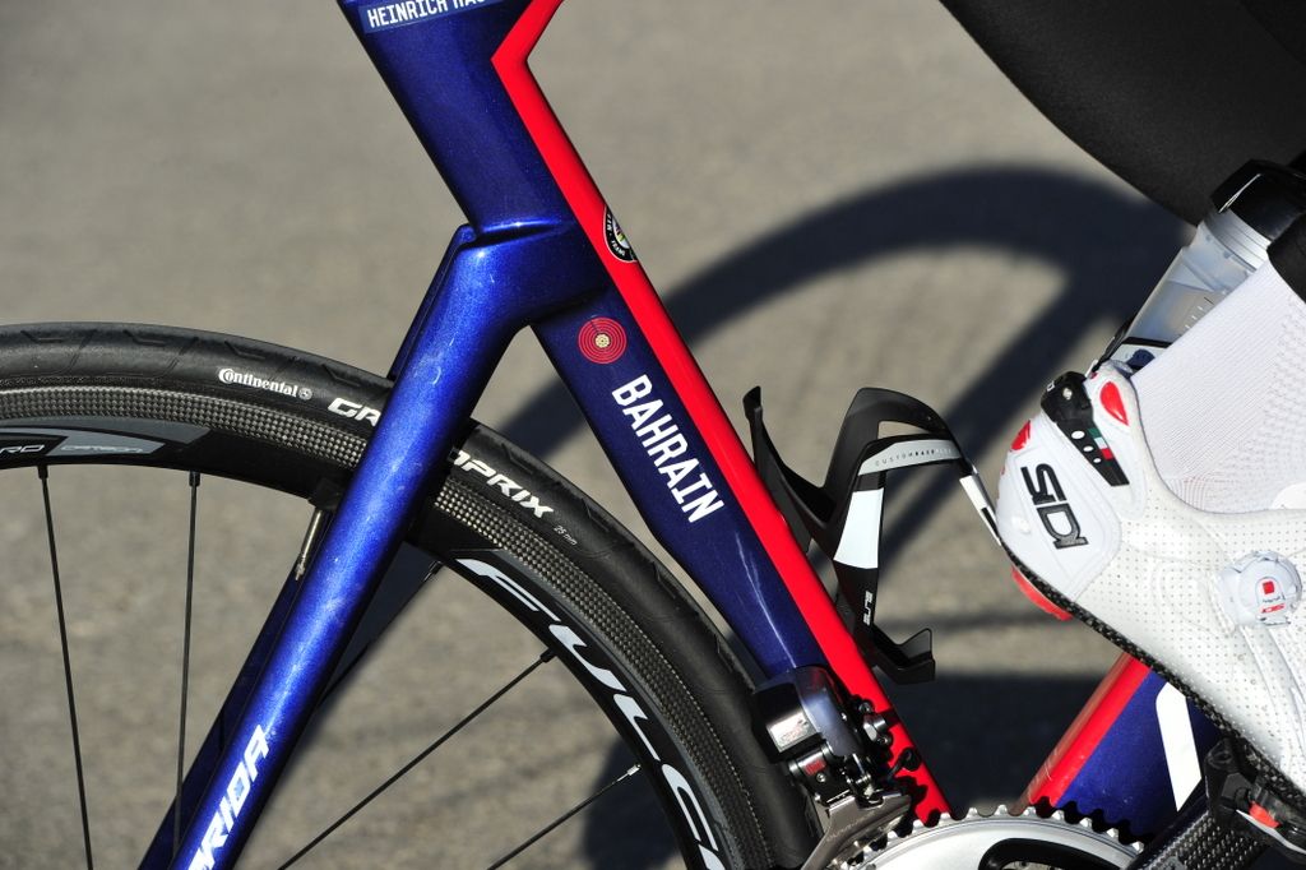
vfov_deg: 6.9
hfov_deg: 10.3
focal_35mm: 200
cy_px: 435
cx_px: 653
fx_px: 7253
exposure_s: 1/1000
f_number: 8
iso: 400
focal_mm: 200
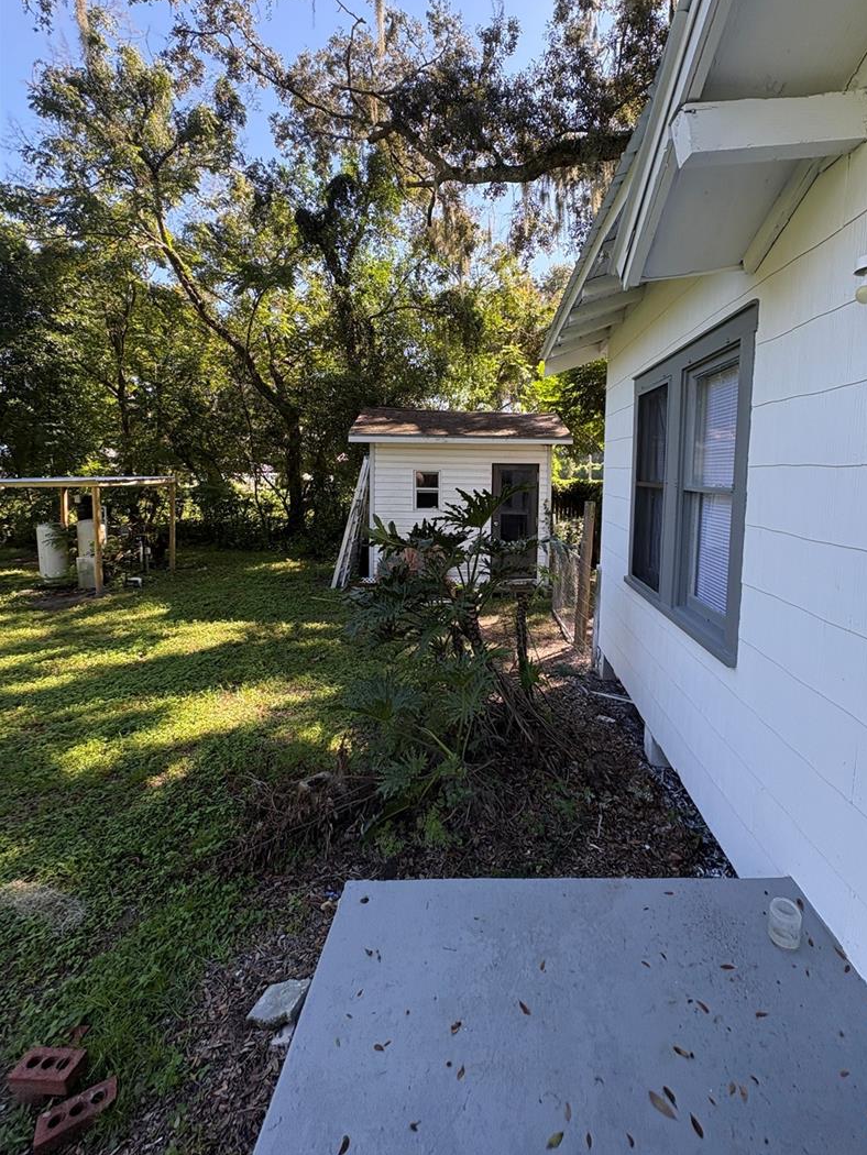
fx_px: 534
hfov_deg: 77.7
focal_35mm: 16
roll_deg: -1.4
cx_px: 494
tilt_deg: -4.1
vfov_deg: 94.1
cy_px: 514
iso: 64
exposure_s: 1/229
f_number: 2.2
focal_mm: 2.22
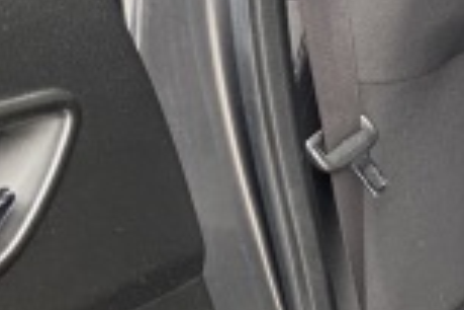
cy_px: 70
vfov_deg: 23.5
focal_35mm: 57
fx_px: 735
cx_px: 852
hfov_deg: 21.4
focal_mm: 2.22
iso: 320
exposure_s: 1/81
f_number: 2.2
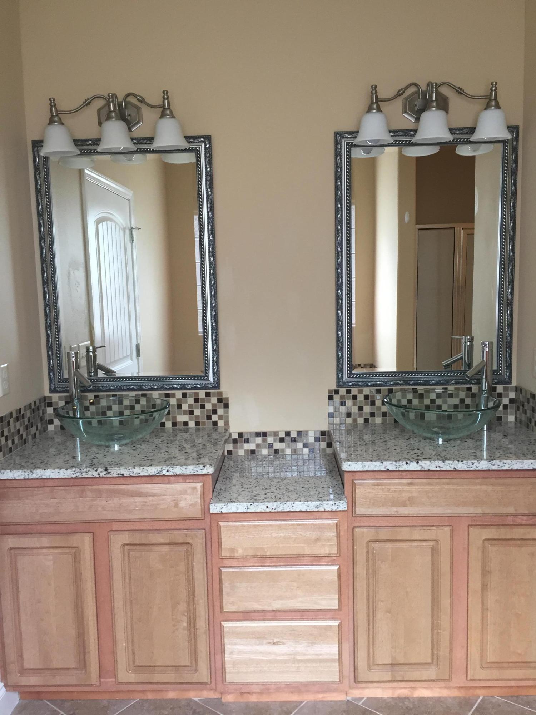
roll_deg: +1.0
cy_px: 358
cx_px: 268
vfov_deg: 61.7
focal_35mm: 29
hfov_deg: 48.2
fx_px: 599
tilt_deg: -6.1
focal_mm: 4.15
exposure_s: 1/30
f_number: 2.2
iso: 80
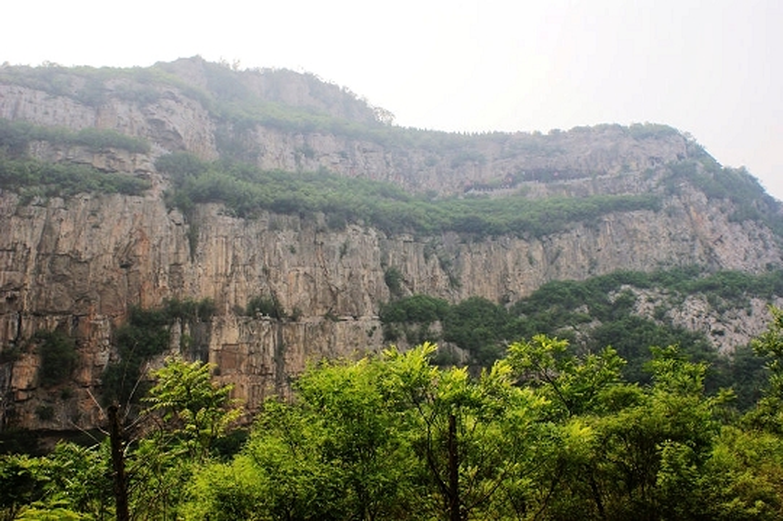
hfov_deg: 57.3
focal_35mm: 33
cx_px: 392
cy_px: 260
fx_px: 717
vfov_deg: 39.9
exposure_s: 1/125
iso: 100
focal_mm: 22
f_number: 10
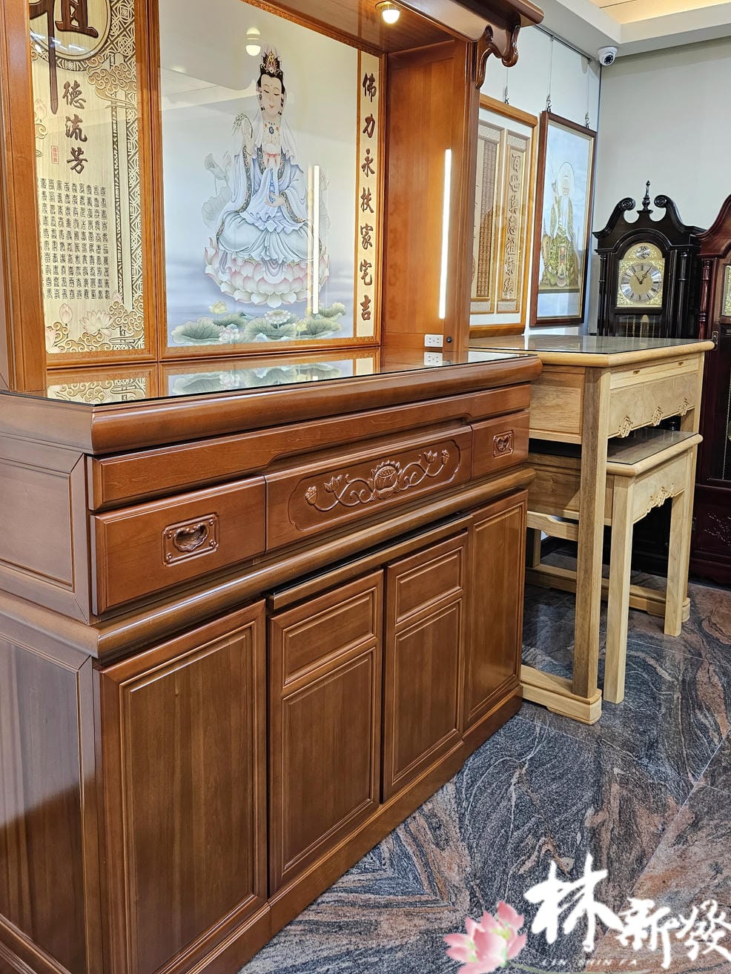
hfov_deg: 49.7
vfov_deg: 63.0
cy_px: 403
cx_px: 338
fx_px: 788
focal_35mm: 28
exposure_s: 1/120
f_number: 1.7
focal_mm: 6.3
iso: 125
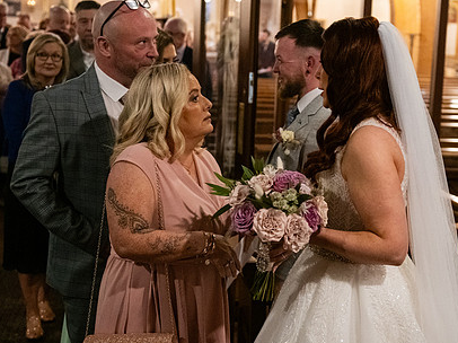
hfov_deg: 29.2
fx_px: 873
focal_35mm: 66
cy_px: 163
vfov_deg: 22.2
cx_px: 301
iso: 2500
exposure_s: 1/160
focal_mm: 48
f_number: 3.5
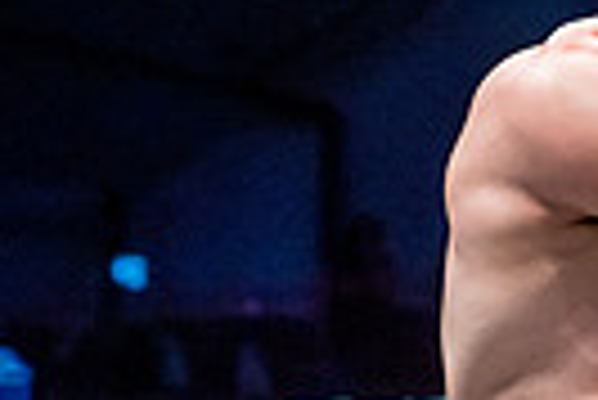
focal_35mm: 305
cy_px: -20
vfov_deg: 4.5
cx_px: 1223
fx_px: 5072
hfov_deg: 6.5
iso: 4000
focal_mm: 70
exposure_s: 1/1000
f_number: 4
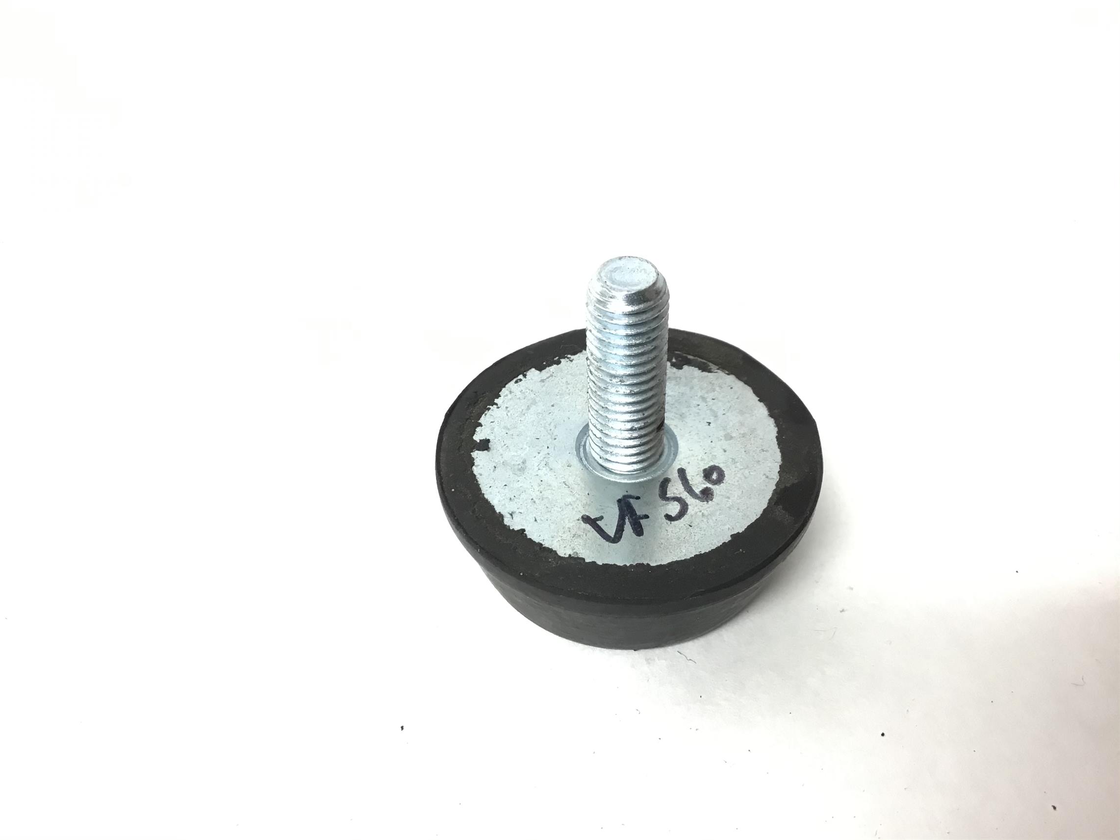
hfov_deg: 58.4
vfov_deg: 45.4
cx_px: 560
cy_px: 420
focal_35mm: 31
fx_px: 1003
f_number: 2.4
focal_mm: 3.3
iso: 100
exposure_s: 1/30
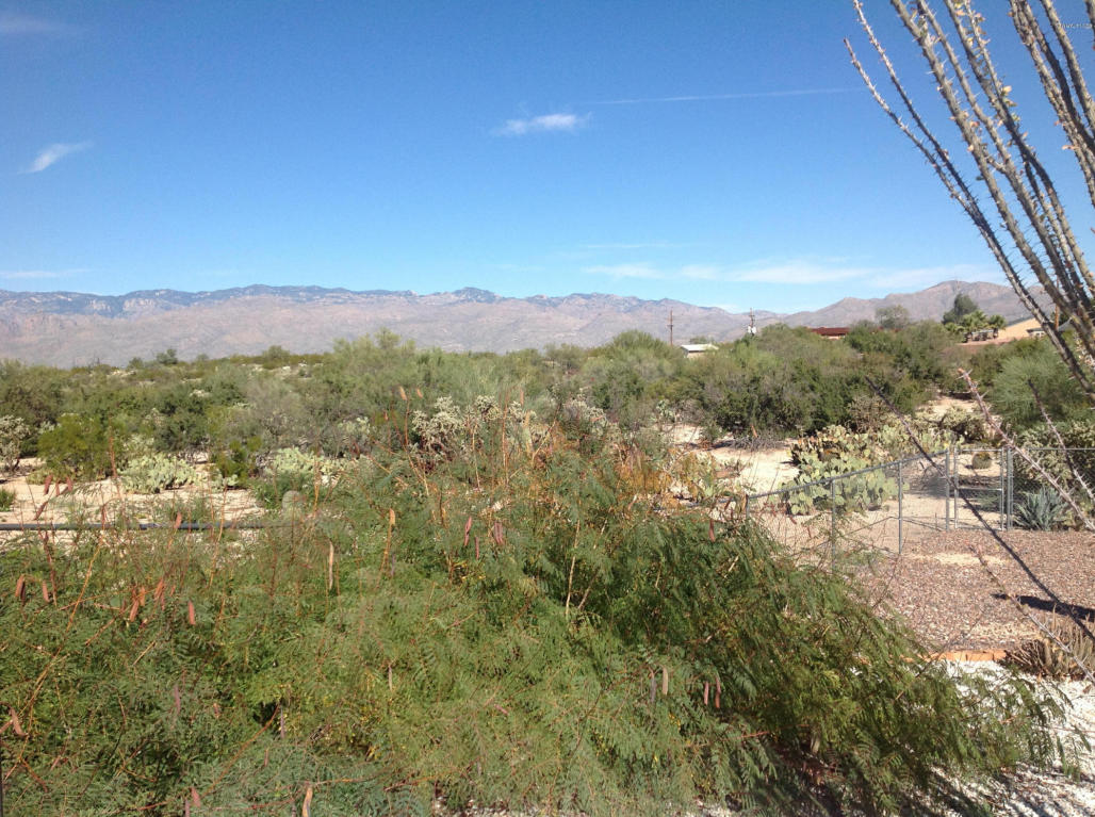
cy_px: 408
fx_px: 1105
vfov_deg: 40.6
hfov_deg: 52.7
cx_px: 548
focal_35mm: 35
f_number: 2.4
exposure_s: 1/2016
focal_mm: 4.28
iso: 50
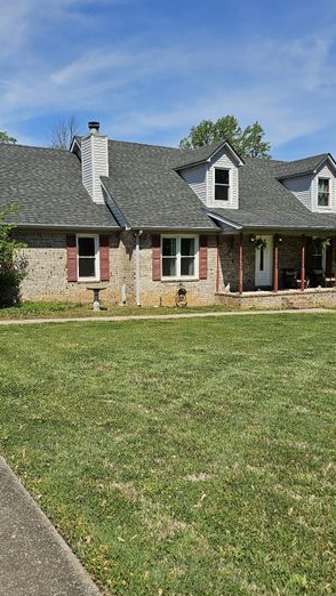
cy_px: 303
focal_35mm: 32
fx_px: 506
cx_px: 153
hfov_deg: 36.7
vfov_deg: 61.0
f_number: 1.7
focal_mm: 6.3
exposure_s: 1/1255
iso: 10
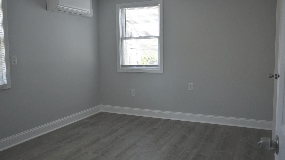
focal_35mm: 34
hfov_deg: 58.7
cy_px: 77
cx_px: 144
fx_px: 253
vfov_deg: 35.1
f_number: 3.8
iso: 1000
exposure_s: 1/500
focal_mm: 21
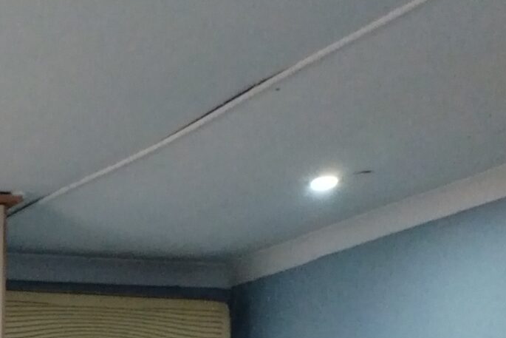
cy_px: 692
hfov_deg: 16.7
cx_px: -414
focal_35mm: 101
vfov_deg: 12.0
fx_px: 1420
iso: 586
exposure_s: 1/100
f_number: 1.8
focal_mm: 4.25
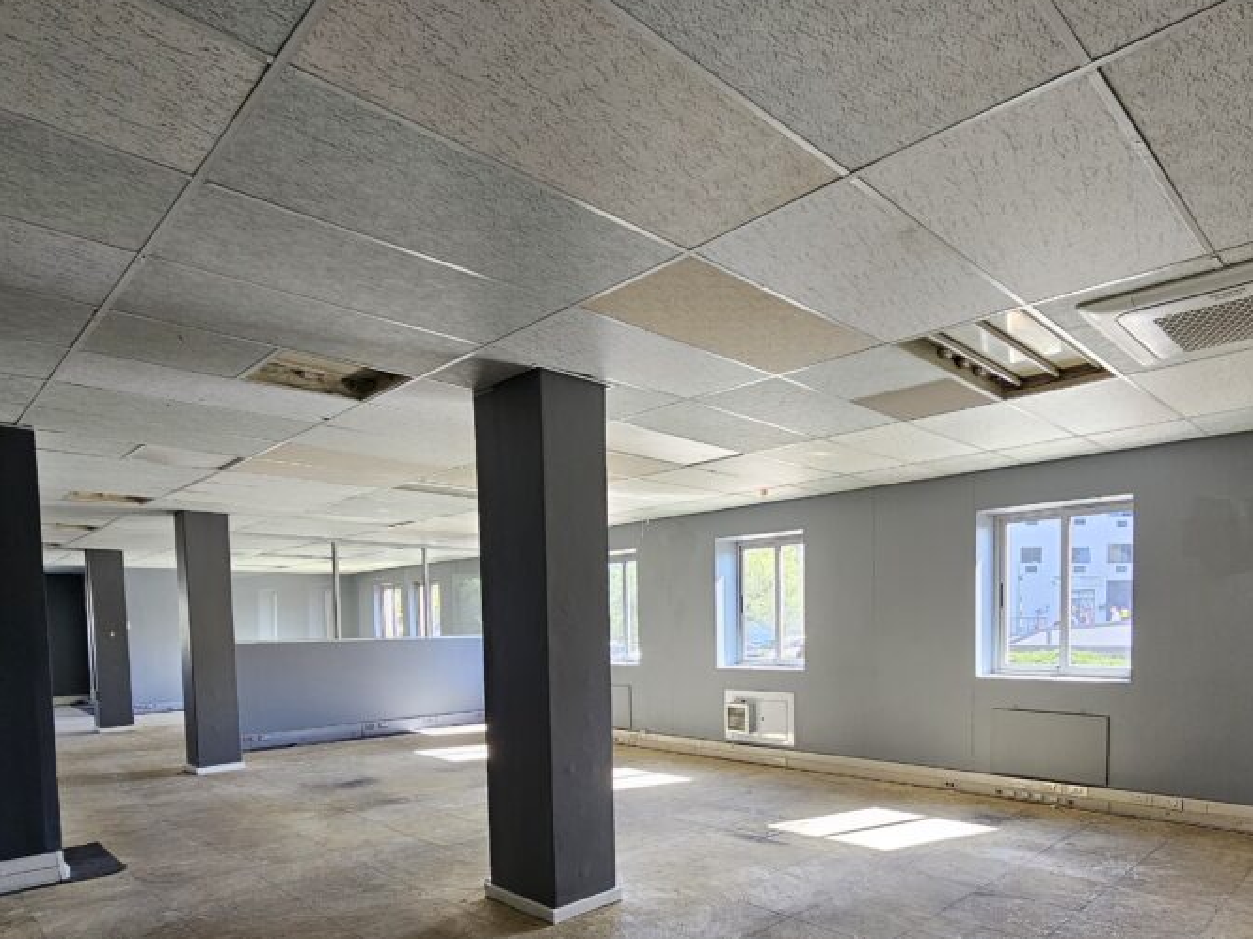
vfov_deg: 63.3
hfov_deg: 81.2
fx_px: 724
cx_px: 719
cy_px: 666
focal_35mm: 20
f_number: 2.2
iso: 100
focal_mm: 2.2
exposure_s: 1/50
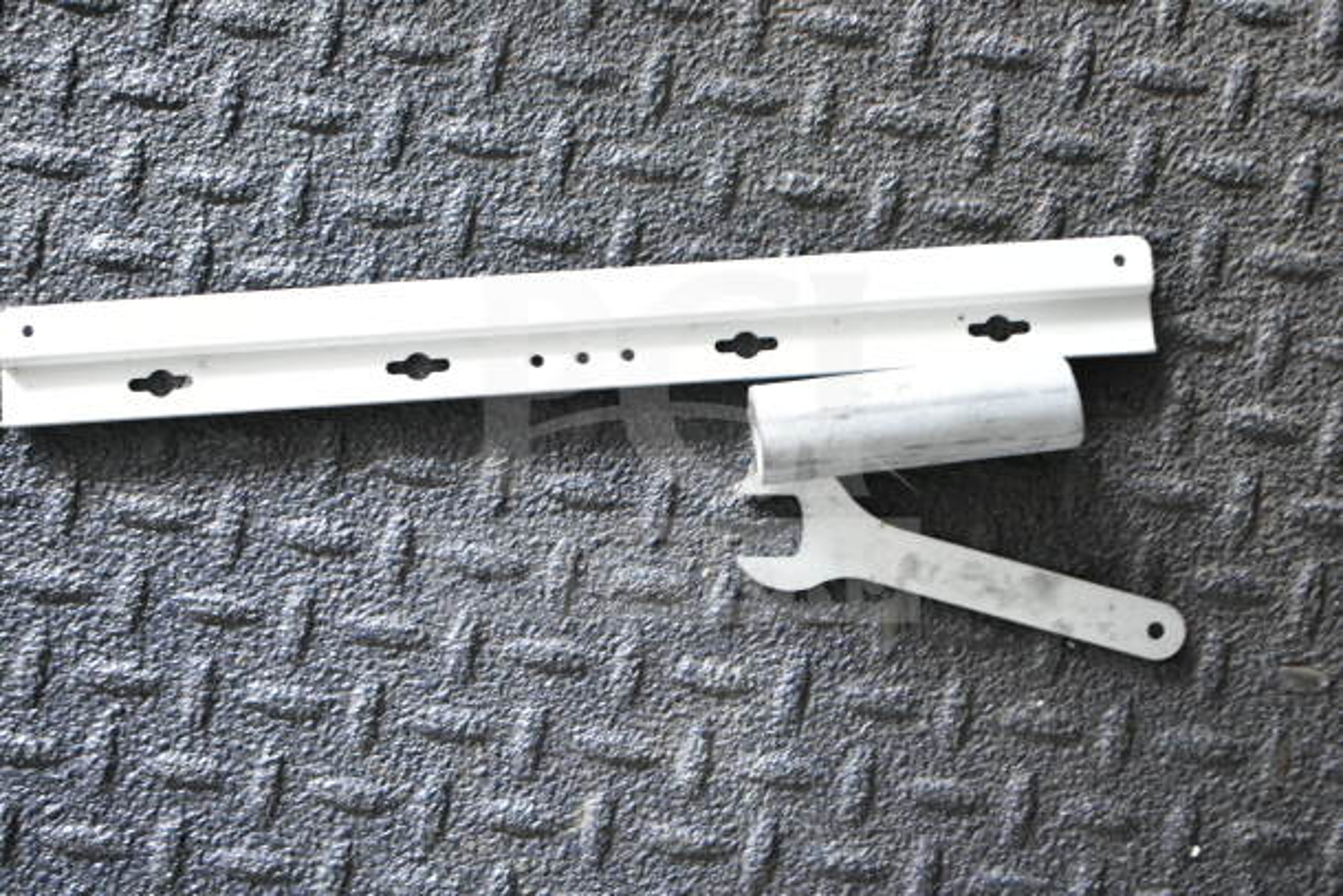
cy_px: 448
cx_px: 672
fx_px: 1903
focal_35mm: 51
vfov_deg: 26.5
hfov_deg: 38.9
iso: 5000
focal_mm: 34
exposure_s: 1/50
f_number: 4.5
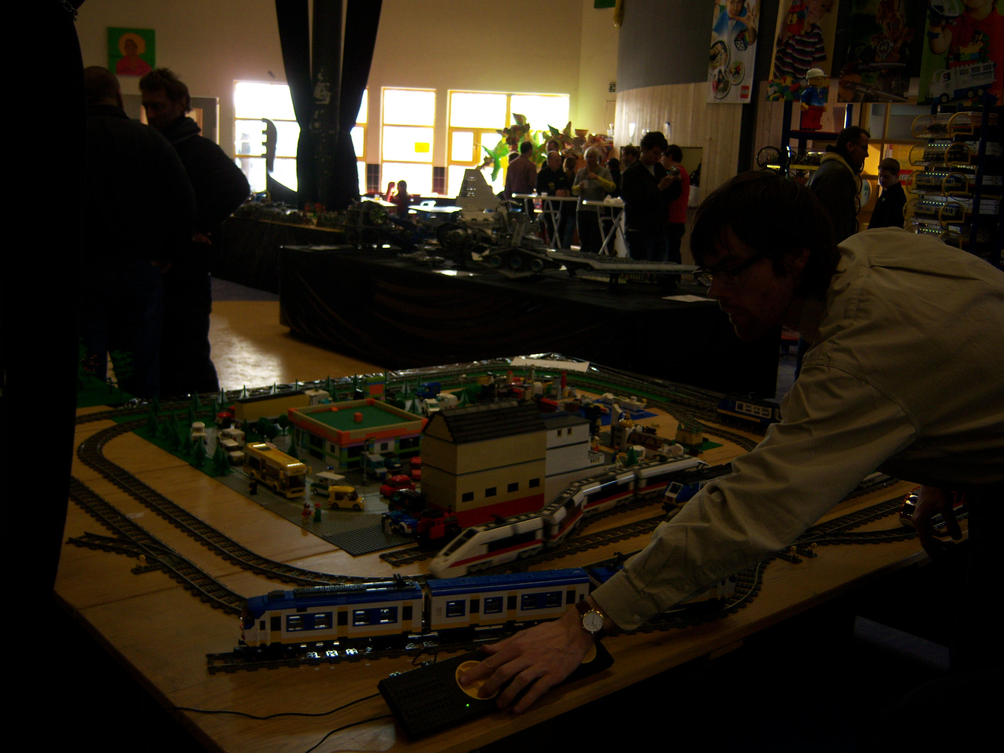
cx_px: 502
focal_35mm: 36
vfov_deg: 39.7
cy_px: 376
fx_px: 1044
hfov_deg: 51.4
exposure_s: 1/60
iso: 80
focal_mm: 7.5
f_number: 2.8
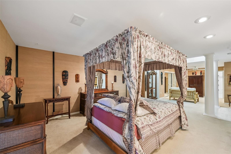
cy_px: 77
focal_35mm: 14
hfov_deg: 104.3
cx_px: 116
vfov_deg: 81.2
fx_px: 90
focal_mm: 14
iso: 400
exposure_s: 1/3.33
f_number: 8
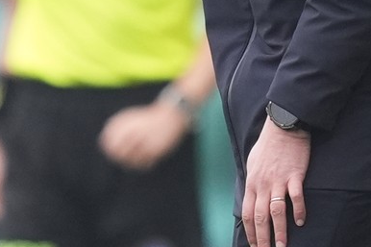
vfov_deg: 0.9
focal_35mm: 1450
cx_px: 143
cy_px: -143
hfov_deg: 1.4
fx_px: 14936
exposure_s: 1/1600
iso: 1600
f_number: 3.5
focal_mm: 400
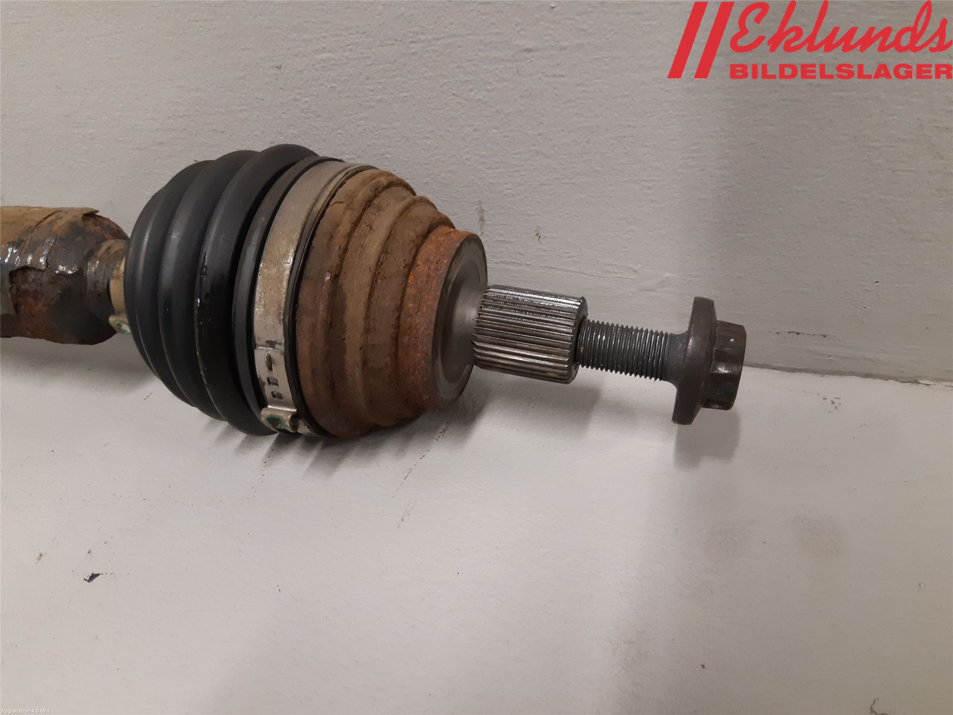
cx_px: 476
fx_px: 716
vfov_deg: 53.1
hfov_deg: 67.3
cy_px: 358
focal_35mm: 26
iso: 200
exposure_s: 1/50
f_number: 1.7
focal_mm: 3.93
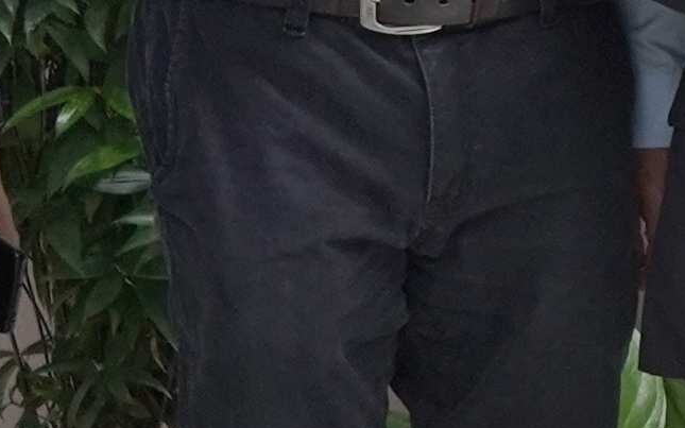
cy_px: -198
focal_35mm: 282
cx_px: 1955
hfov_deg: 6.8
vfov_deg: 4.6
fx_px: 5264
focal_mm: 36
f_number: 5
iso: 1000
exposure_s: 1/160
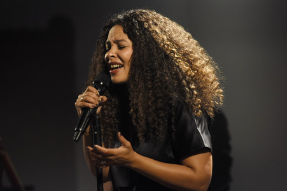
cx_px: 144
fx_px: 2390
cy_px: 96
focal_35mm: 300
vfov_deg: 4.6
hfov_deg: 6.9
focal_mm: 200
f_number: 2.8
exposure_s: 1/160
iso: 1600
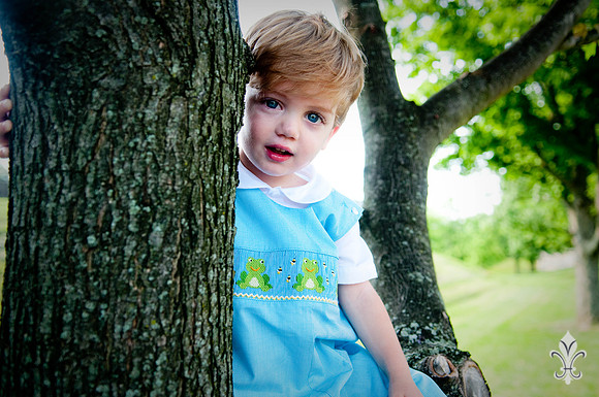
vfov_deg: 36.8
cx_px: 300
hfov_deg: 53.2
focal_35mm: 36
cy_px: 198
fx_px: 598
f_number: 2.8
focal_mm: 24
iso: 200
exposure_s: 1/500
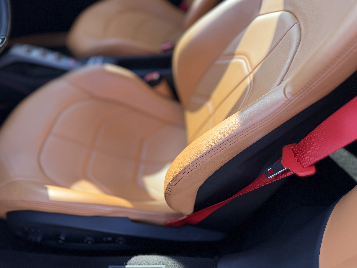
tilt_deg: -49.0
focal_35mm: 28
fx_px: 289
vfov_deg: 49.6
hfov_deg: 63.1
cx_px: 151
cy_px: 150
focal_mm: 6.76
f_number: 1.78
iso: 100
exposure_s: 1/580
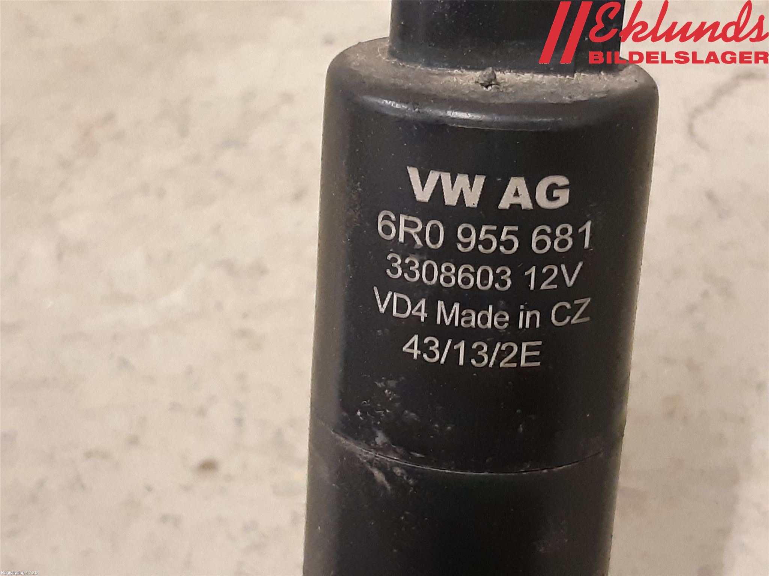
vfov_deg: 53.1
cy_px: 288
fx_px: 578
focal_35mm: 26
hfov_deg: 67.3
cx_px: 384
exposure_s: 1/50
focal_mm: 3.93
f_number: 1.7
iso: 320
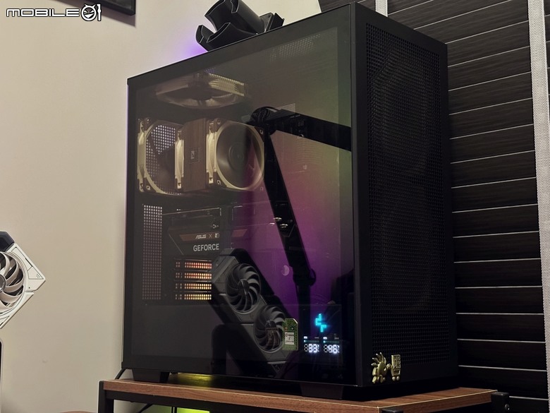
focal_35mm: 48
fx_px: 763
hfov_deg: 39.7
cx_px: 275
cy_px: 206
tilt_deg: +5.9
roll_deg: -0.7
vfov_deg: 30.3
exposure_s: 1/39
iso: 500
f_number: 1.78
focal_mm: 6.86
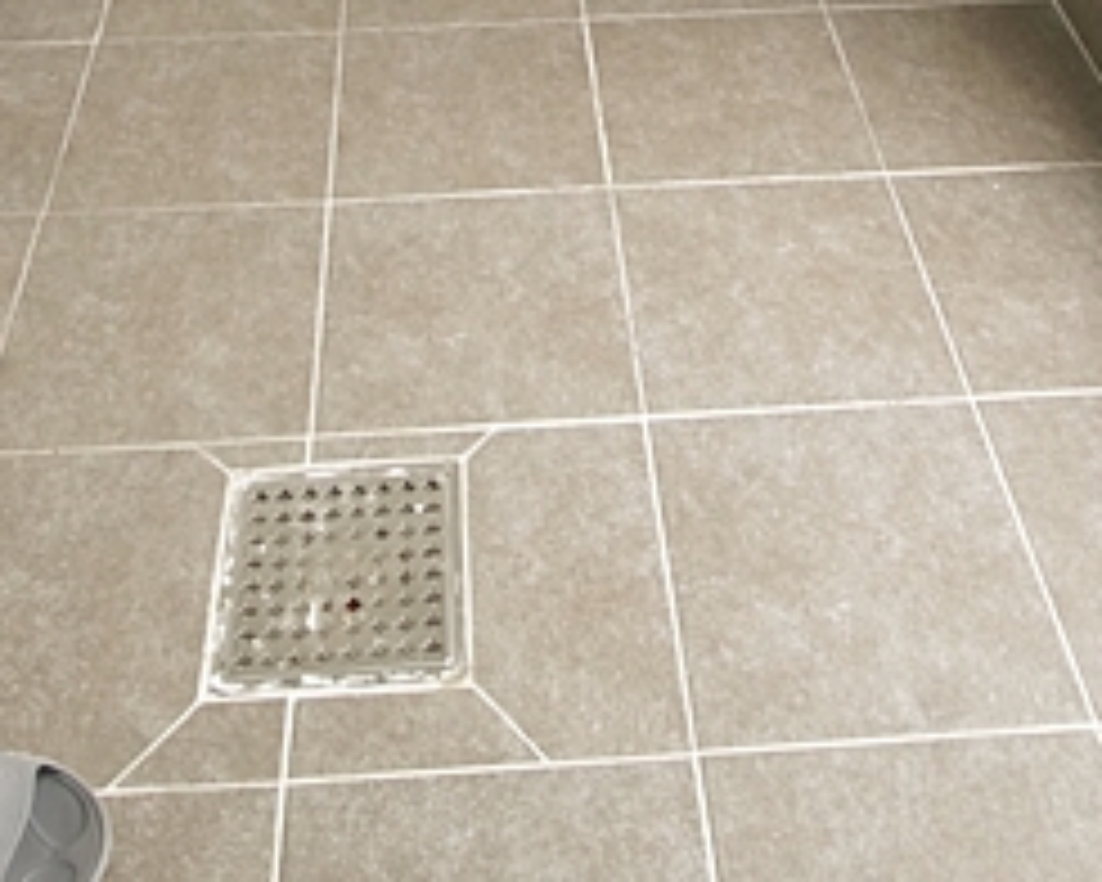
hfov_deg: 40.3
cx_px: 598
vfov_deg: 27.4
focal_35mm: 46
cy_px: -261
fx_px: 1500
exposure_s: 1/25
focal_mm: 10
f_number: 9
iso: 800
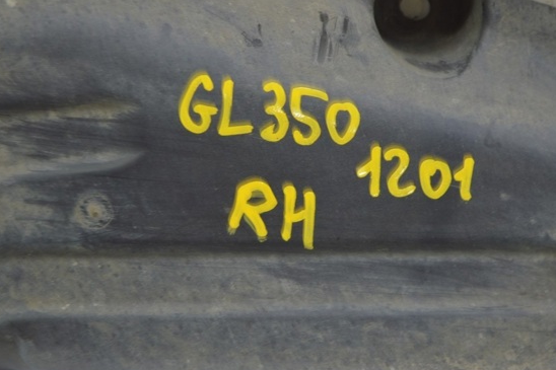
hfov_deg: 22.4
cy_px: 173
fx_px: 1405
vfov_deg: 15.0
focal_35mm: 91
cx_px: 253
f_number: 5.6
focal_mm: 52
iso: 400
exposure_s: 1/20
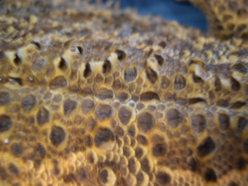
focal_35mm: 38
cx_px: 124
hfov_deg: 49.0
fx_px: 272
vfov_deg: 37.7
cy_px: 93
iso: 124
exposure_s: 1/5
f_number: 2.8
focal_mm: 8
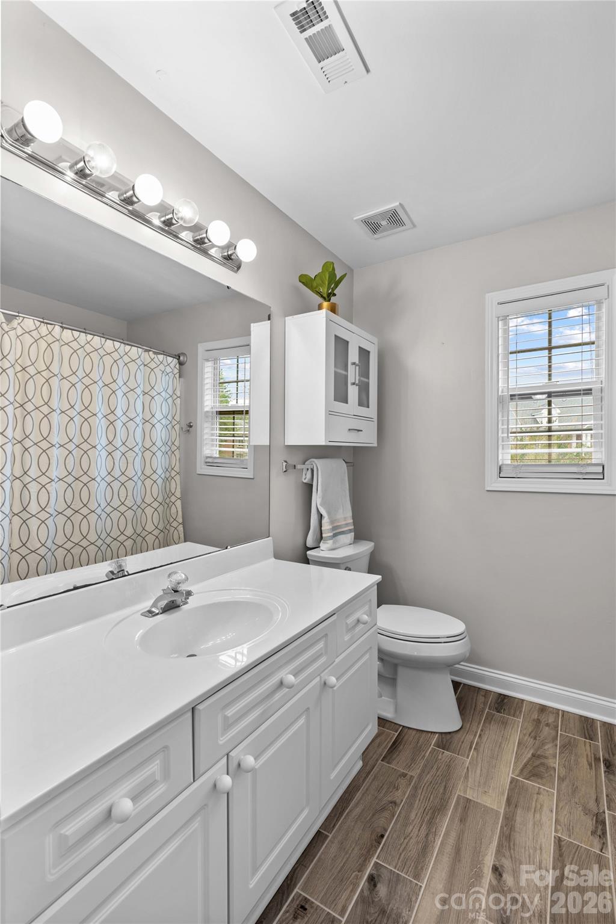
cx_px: 308
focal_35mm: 16
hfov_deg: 73.7
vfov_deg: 96.7
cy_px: 462
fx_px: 411
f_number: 8
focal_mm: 16
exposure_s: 1/4
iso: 100
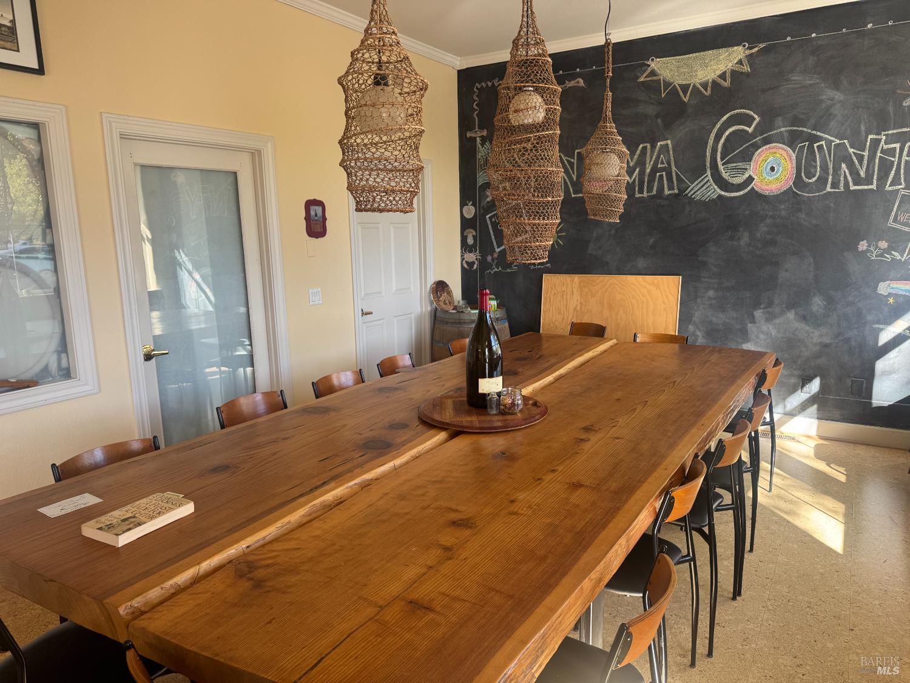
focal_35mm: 24
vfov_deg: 56.8
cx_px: 455
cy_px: 342
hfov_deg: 71.6
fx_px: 631
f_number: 1.78
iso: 80
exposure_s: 1/121
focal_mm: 6.76
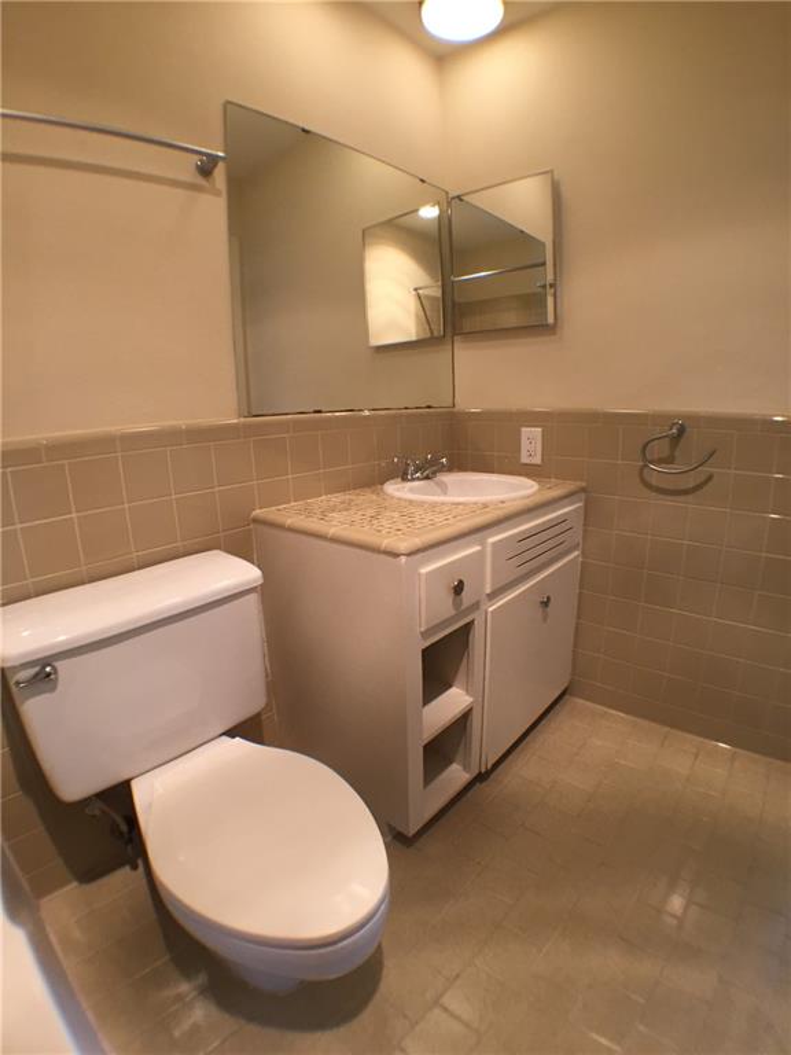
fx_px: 884
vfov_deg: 61.7
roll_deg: +1.3
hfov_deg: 48.2
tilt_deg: -14.4
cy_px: 528
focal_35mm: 29
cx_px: 396
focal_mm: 4.15
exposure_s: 1/30
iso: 40
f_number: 2.2
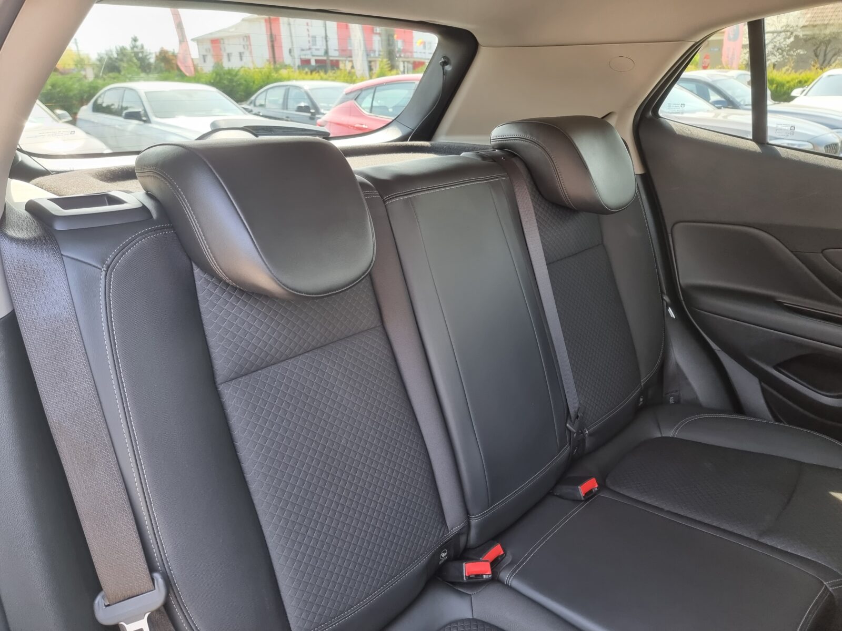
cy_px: 316
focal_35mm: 24
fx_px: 584
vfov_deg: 56.8
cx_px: 421
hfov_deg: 71.6
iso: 160
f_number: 1.8
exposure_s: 1/120
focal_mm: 6.7
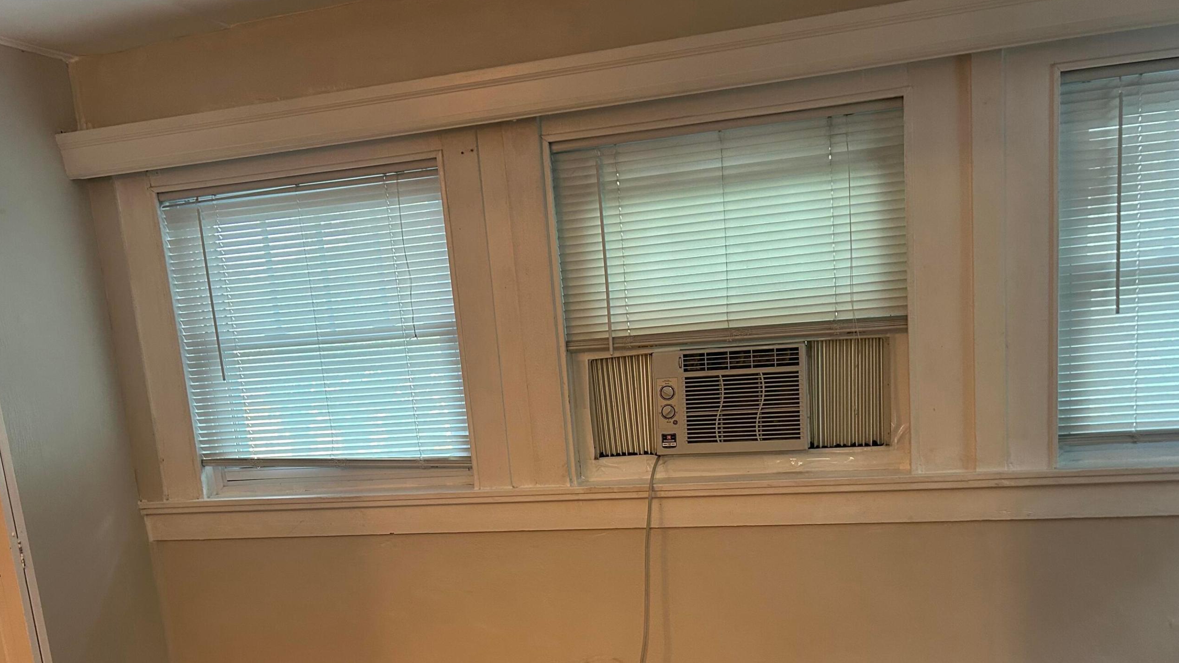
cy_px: 479
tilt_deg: -11.5
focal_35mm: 32
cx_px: 560
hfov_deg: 61.0
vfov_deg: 36.0
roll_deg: +5.9
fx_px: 1000
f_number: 1.5
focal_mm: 5.7
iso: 250
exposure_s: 1/60
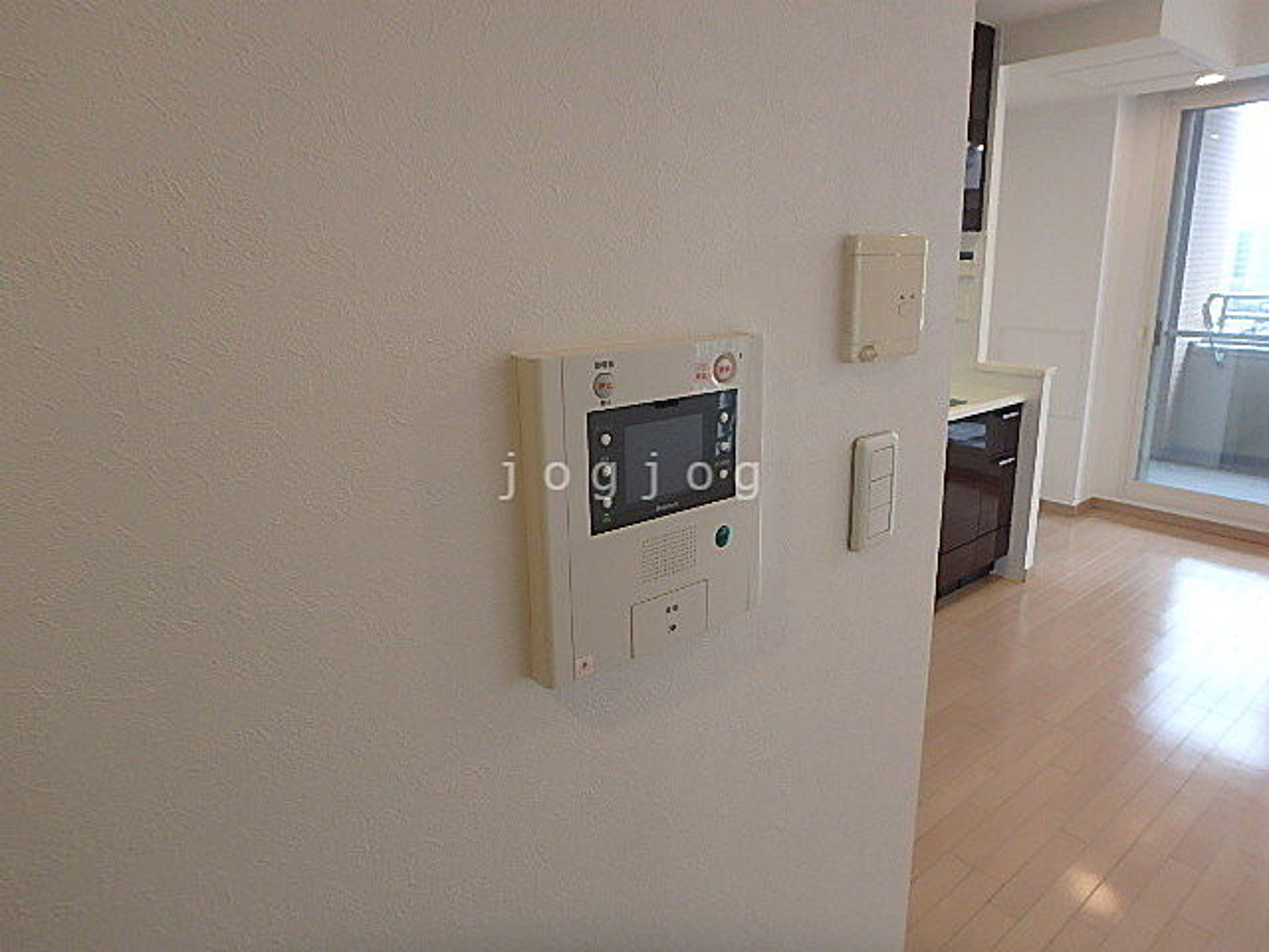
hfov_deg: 79.0
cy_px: 476
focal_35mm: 21
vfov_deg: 63.4
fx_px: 770
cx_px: 634
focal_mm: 3.7
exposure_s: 1/40
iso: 200
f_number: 3.5
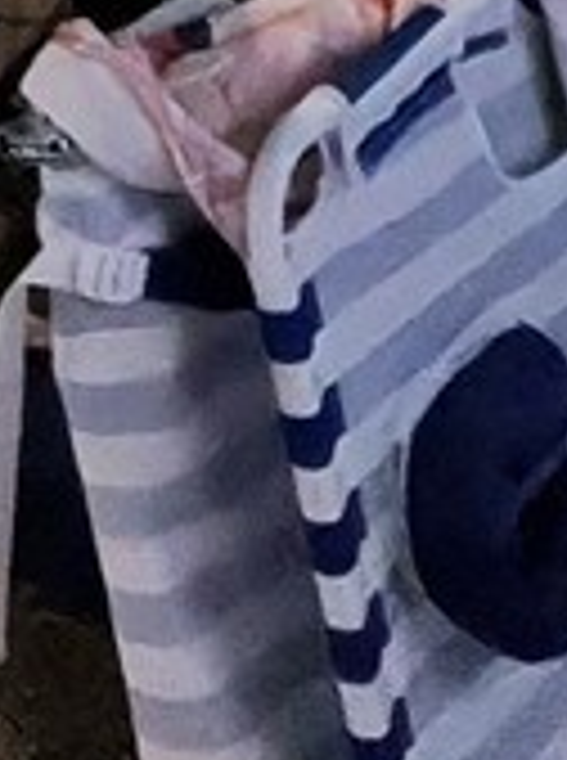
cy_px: -1120
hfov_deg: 12.7
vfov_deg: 14.5
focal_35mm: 79
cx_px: -918
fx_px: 1732
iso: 511
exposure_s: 1/40
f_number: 2.2
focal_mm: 2.24
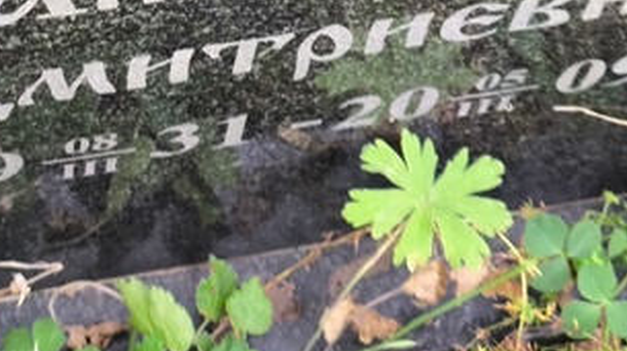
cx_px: 215
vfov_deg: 8.2
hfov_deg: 15.0
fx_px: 2376
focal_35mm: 143
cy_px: -211
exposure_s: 1/50
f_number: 1.7
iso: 250
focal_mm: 4.71
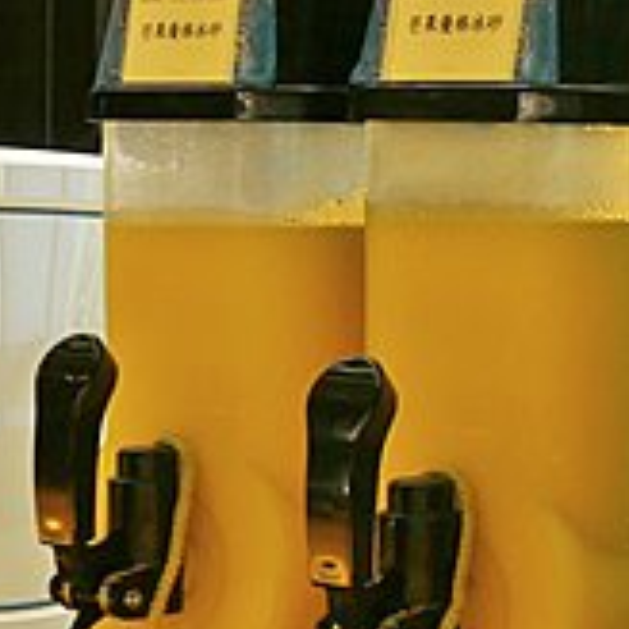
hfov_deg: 10.8
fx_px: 3330
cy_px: 454
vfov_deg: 10.8
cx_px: 384
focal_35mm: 162
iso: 400
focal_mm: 15
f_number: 3.6
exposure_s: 1/60
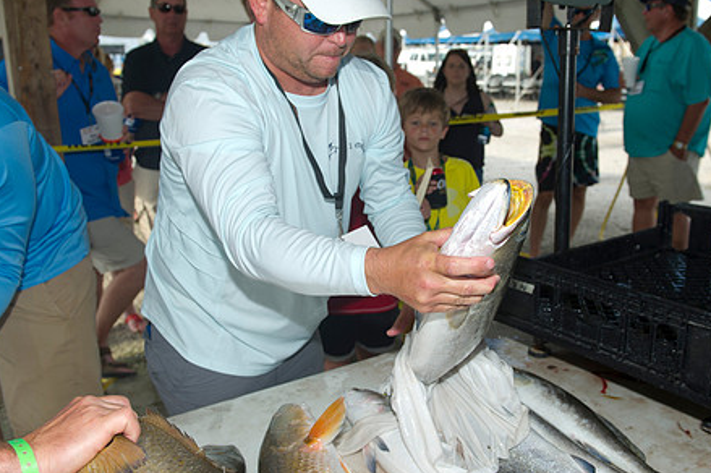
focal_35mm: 37
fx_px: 730
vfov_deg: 35.9
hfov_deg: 51.9
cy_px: 236
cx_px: 371
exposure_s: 1/250
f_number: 5.6
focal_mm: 28
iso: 125
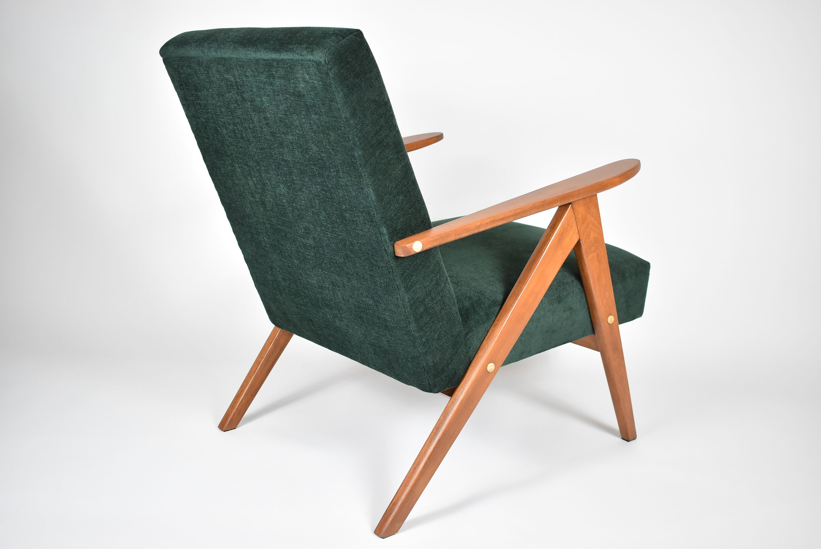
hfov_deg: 51.2
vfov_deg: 35.6
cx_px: 410
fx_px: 856
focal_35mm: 38
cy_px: 274
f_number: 4
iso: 1400
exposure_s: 1/125
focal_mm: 25
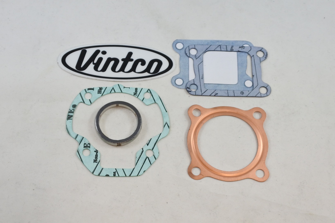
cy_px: 112
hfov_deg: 46.4
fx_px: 391
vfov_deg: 31.9
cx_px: 168
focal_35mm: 42
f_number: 4.2
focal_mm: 15.7
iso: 400
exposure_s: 1/160
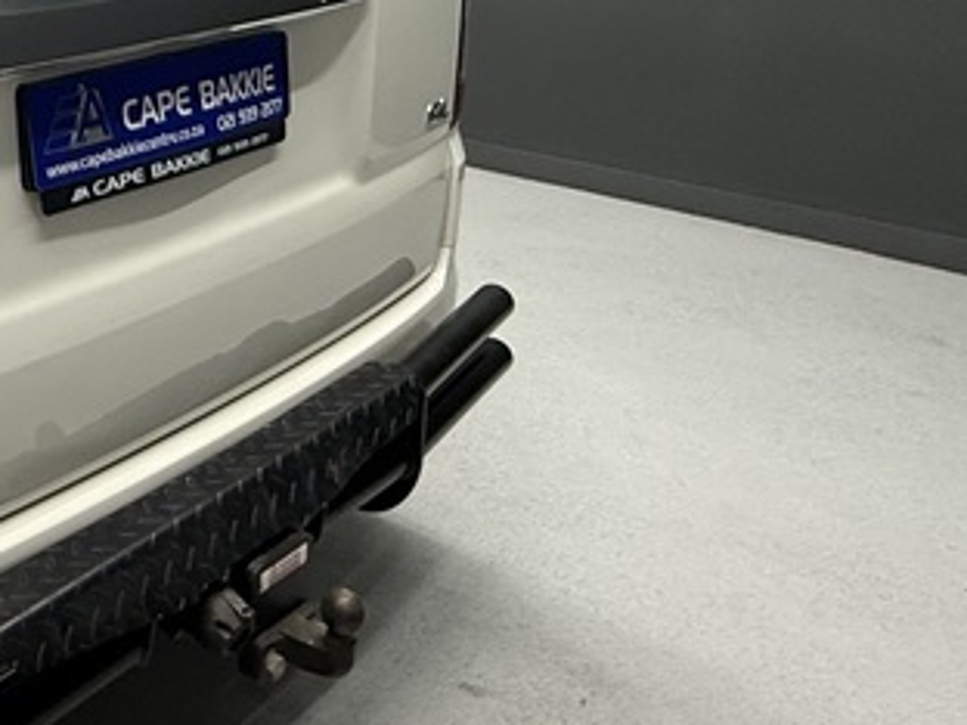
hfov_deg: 34.2
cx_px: -155
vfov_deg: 29.2
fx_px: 1285
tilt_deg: -7.8
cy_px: -22
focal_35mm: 46
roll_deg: -0.1
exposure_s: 1/100
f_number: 2.2
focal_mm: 2.22
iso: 320
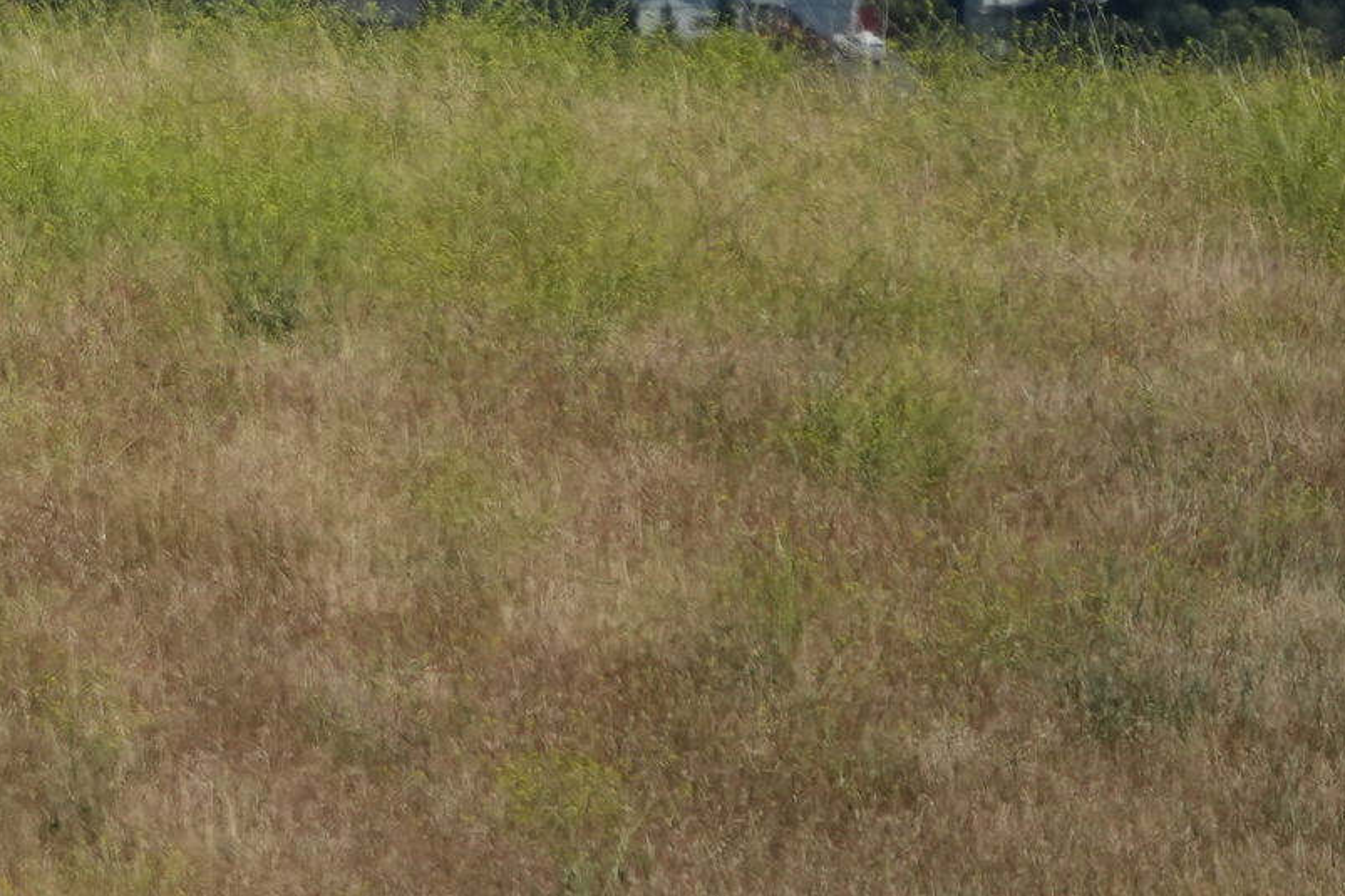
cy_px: -1234
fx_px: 34961
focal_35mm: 936
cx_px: -2144
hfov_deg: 2.2
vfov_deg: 1.5
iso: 500
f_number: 6.3
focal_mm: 174
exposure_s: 1/3200
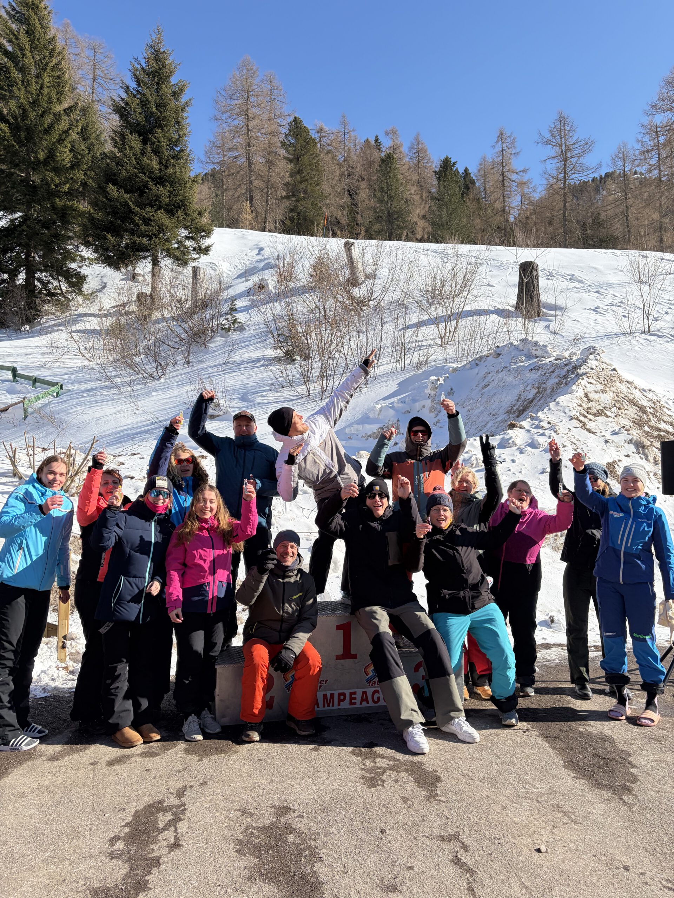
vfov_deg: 67.3
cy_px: 449
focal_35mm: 26
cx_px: 337
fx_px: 675
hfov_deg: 53.1
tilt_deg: +3.8
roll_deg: +0.7
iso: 64
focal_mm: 5.96
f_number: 1.6
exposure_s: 1/4329
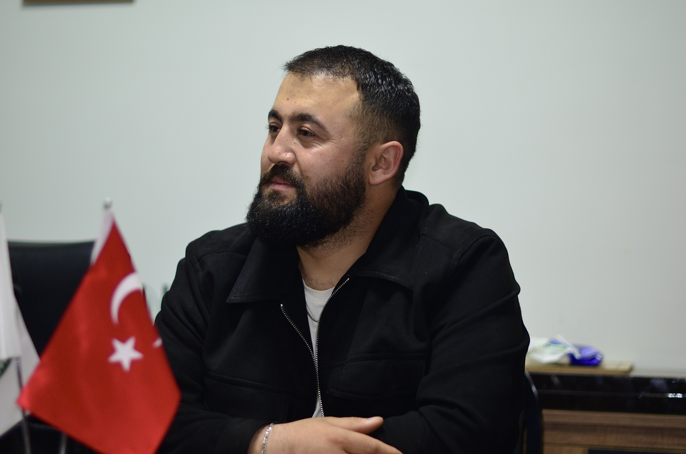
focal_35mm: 75
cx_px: 343
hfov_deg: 27.0
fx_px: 1426
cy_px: 227
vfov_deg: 18.1
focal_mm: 50
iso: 400
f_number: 1.6
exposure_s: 1/200
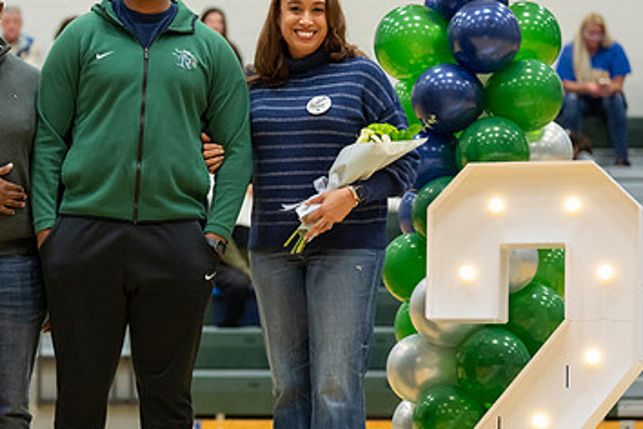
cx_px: 125
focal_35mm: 164
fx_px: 2929
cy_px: 137
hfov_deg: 12.5
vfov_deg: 8.4
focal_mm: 100
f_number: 2.8
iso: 4000
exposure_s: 1/320
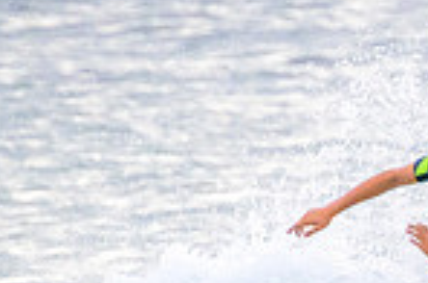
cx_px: 725
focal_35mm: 3696
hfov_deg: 0.6
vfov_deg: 0.4
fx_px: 43847
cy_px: 322
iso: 3600
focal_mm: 800
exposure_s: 1/2000
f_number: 11
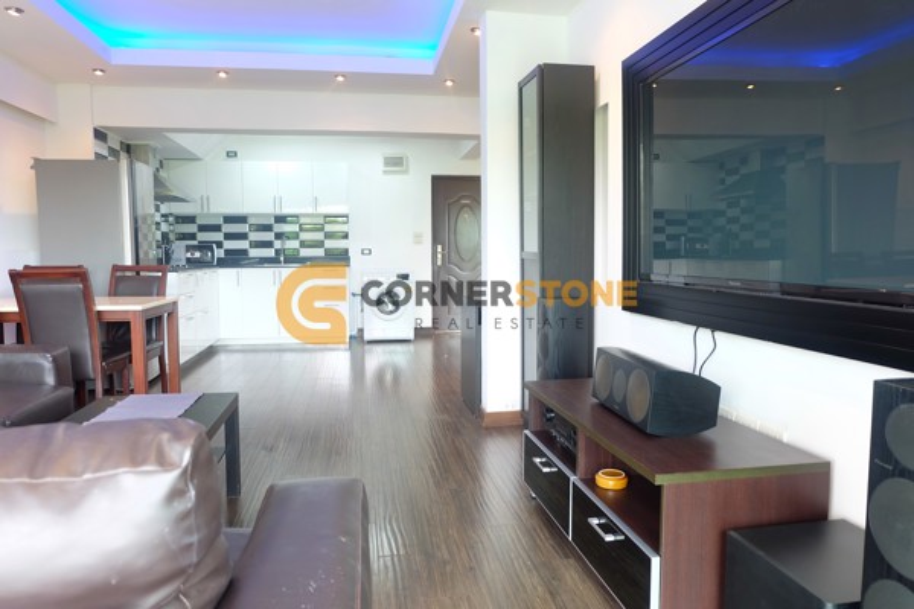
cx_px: 457
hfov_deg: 73.7
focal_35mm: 24
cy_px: 304
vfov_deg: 53.1
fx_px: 609
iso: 200
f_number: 3.5
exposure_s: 1/12
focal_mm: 16
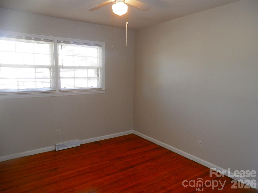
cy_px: 96
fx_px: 186
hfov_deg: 69.4
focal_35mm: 25
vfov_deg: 54.9
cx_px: 129
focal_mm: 4.5
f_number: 3
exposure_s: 1/30
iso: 100
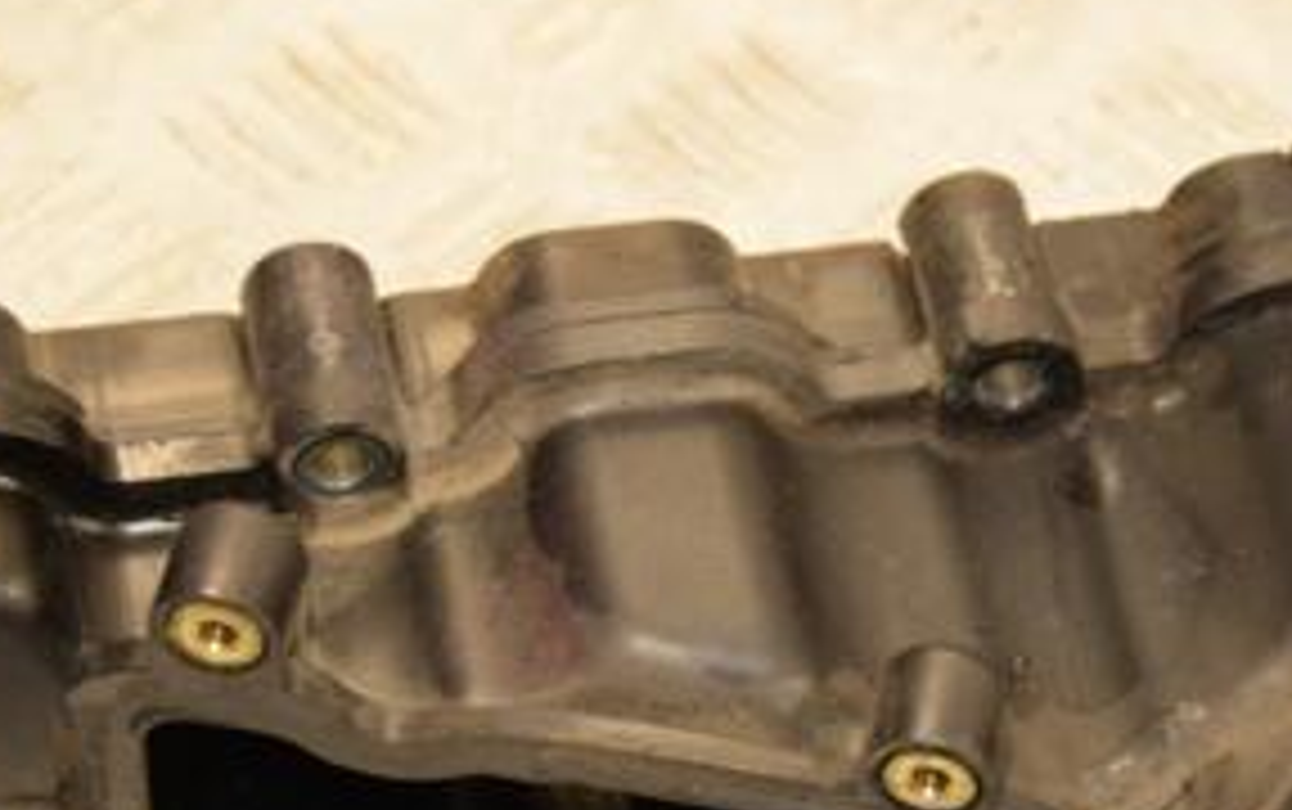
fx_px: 5851
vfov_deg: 7.9
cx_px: 855
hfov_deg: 12.6
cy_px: 621
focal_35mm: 166
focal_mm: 52
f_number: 5
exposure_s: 1/160
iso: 800
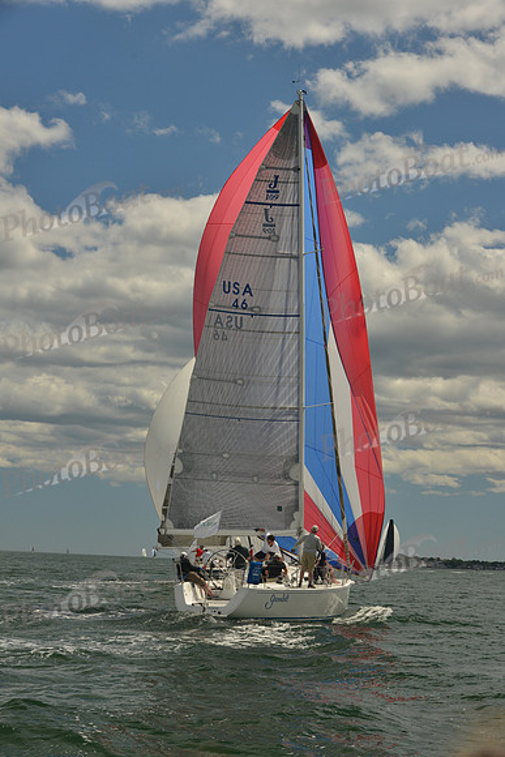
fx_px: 2145
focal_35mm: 102
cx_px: 252
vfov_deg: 20.0
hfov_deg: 13.4
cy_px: 378
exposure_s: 1/1000
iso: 400
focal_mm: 102
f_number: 8
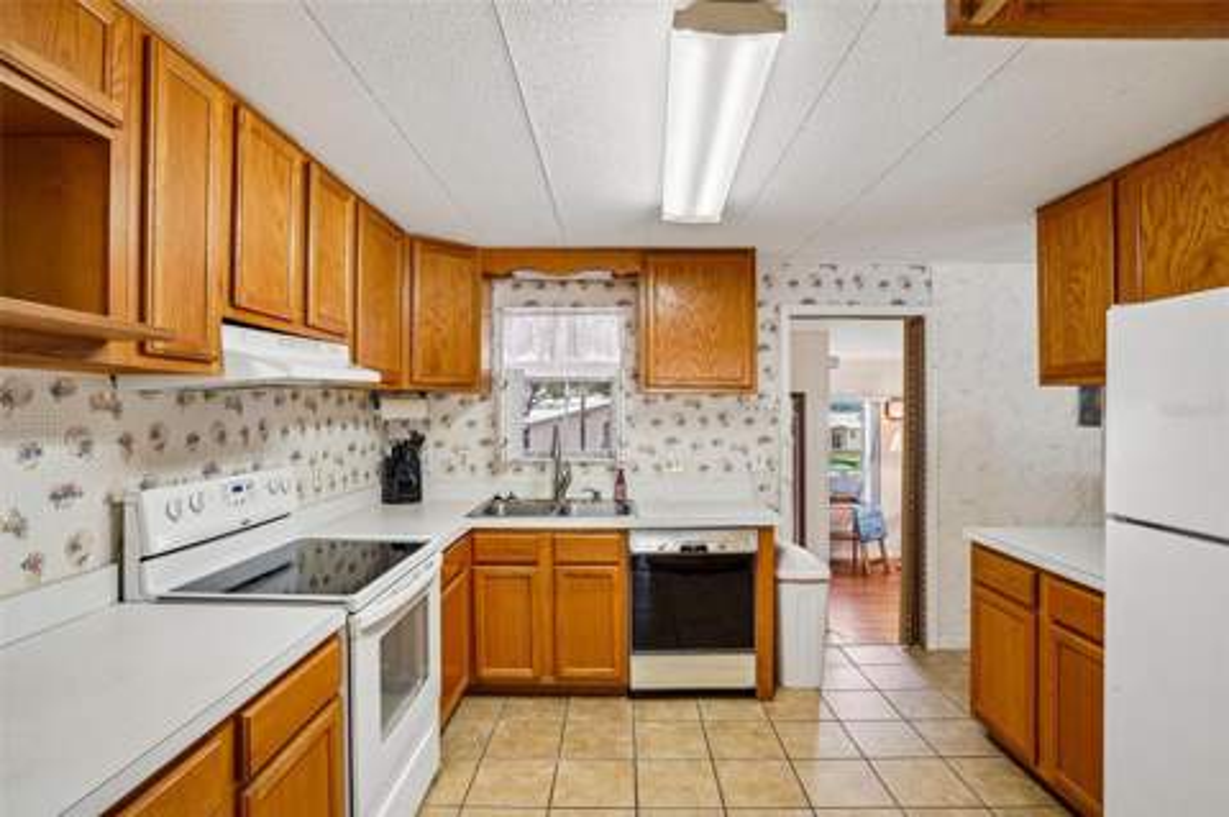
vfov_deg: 67.3
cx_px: 614
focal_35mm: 18
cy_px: 408
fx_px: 614
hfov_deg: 90.1
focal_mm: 18
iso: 400
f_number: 9
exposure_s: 1/13
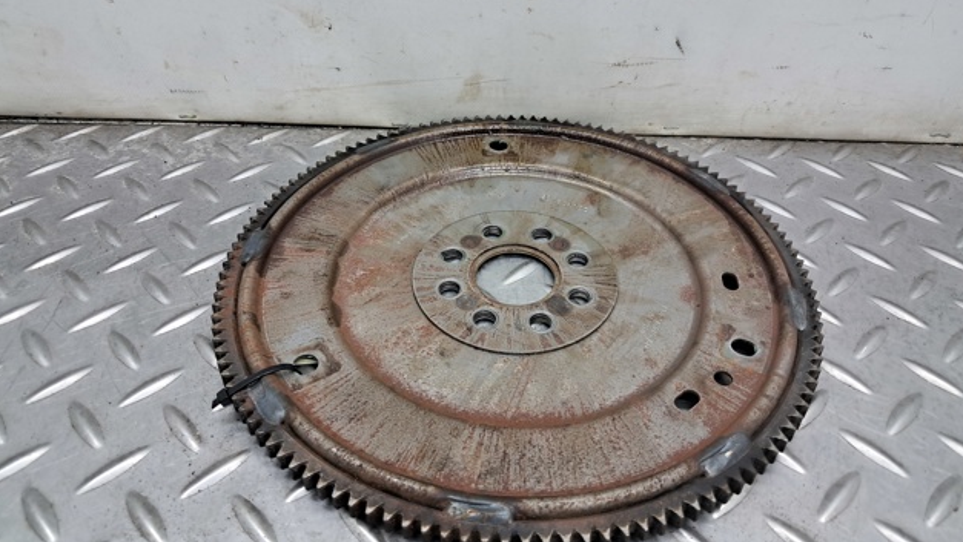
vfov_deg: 38.8
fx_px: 766
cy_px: 210
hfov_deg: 64.3
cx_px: 482
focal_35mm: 30
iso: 125
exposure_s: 1/50
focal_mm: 4
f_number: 1.8
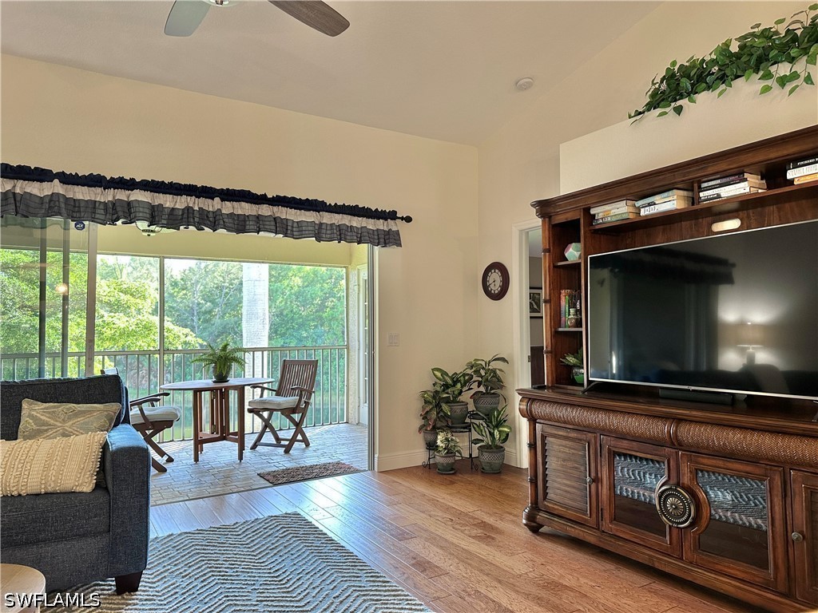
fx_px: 567
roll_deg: +0.3
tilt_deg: +2.1
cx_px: 409
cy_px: 306
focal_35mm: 24
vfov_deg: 56.8
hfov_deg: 71.6
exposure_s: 1/60
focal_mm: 6.86
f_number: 1.78
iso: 125
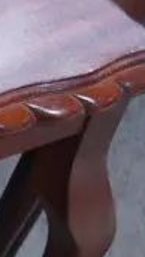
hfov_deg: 6.2
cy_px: 119
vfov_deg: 11.8
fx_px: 1242
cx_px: -271
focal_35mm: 182
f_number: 3.5
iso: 2000
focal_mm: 14
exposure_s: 1/60
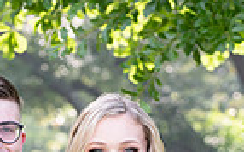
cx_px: 65
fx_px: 3308
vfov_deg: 2.6
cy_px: 347
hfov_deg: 4.2
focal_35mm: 498
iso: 250
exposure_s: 1/60
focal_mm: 155
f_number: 7.1
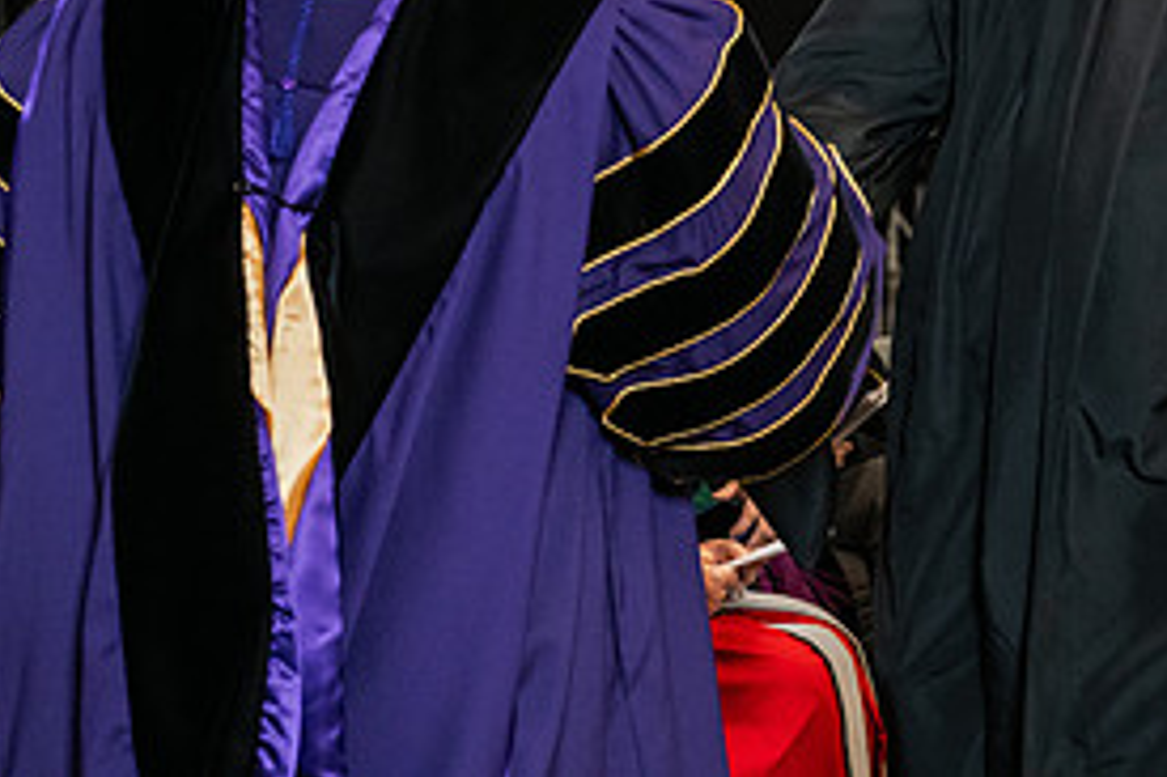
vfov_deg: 10.4
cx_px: 819
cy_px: -40
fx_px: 4244
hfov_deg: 15.6
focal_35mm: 131
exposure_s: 1/200
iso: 2500
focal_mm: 62
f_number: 5
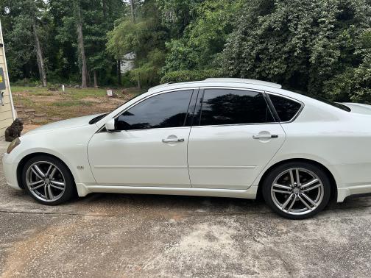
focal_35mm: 26
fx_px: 279
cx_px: 186
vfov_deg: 53.1
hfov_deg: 67.3
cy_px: 139
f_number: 1.5
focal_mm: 5.7
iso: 50
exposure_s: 1/1934
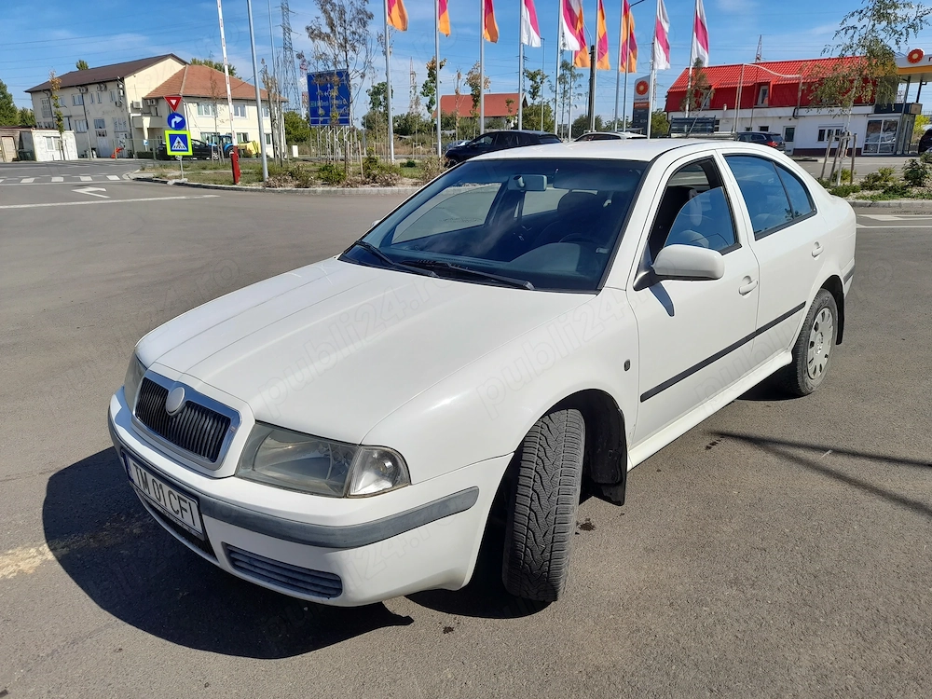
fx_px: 673
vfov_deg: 54.9
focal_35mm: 25
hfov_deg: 69.4
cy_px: 350
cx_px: 466
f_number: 2
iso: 20
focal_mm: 4.6
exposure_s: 1/1445
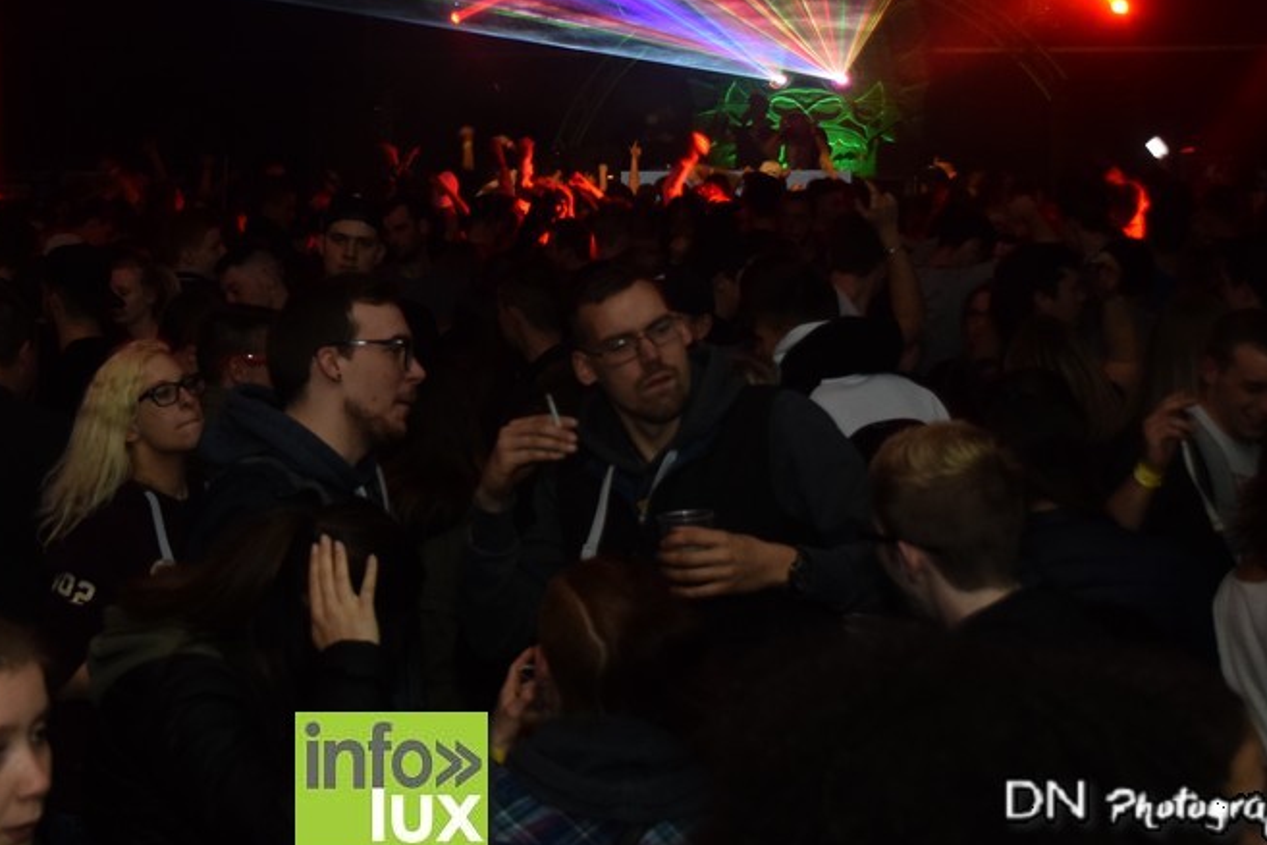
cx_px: 392
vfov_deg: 22.4
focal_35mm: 60
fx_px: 2112
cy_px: 218
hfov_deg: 33.0
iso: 1600
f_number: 4
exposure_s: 1/40
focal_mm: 26
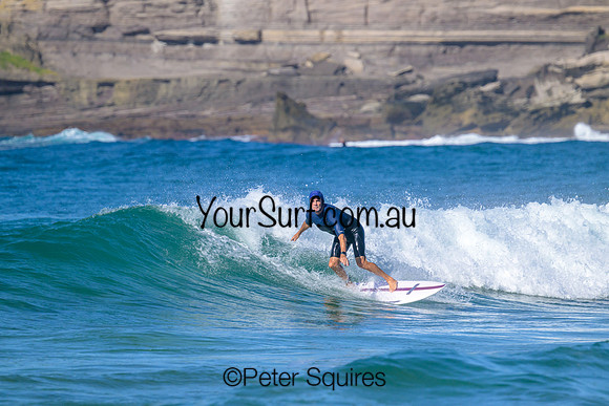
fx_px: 10152
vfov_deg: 2.3
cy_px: 203
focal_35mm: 600
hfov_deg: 3.4
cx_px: 304
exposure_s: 1/2000
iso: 360
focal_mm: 600
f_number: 11
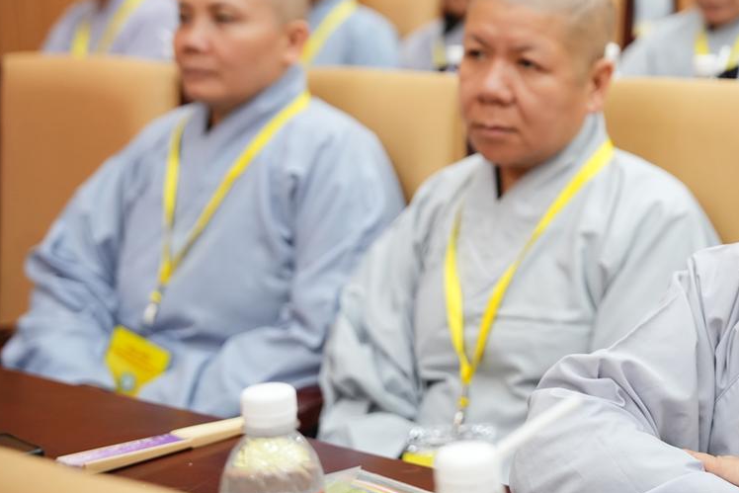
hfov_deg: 25.9
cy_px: 213
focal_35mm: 77
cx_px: 580
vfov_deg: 17.7
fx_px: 1581
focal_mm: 48
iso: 1600
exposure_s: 1/125
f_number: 2.8
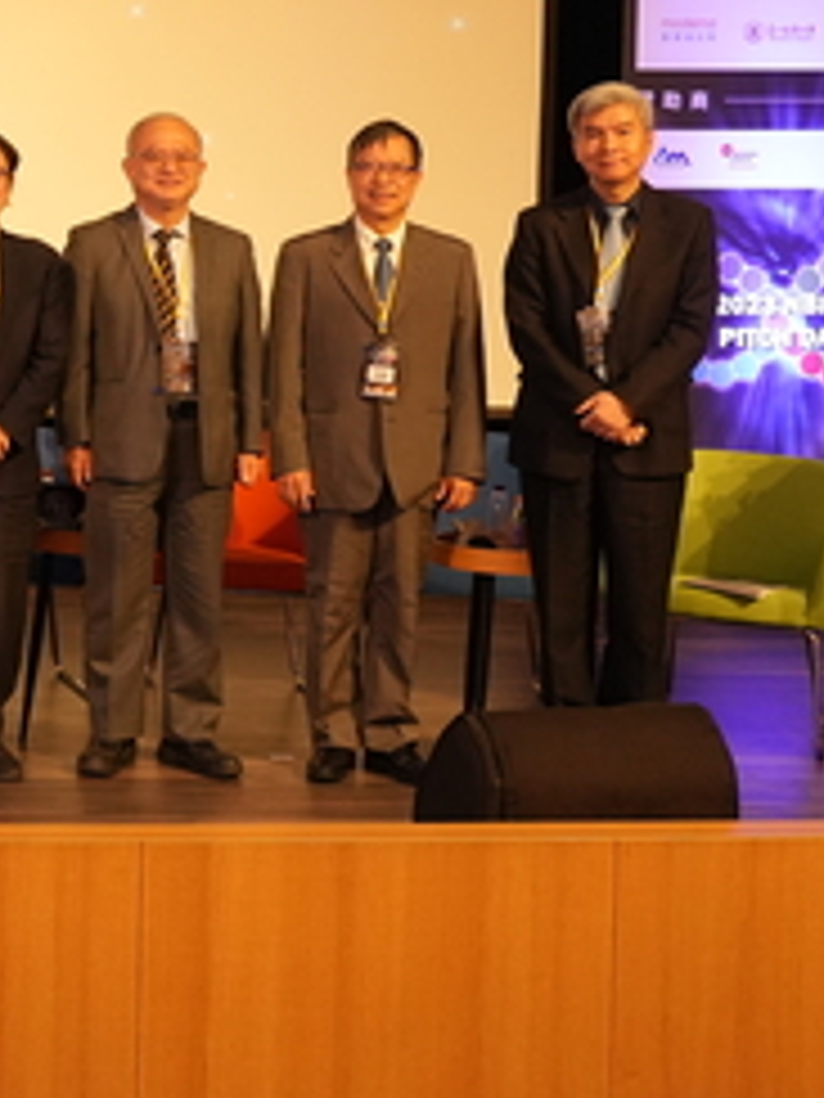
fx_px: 2888
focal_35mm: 91
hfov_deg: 14.7
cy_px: 313
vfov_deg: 21.4
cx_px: -522
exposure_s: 1/125
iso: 3200
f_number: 8
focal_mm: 33
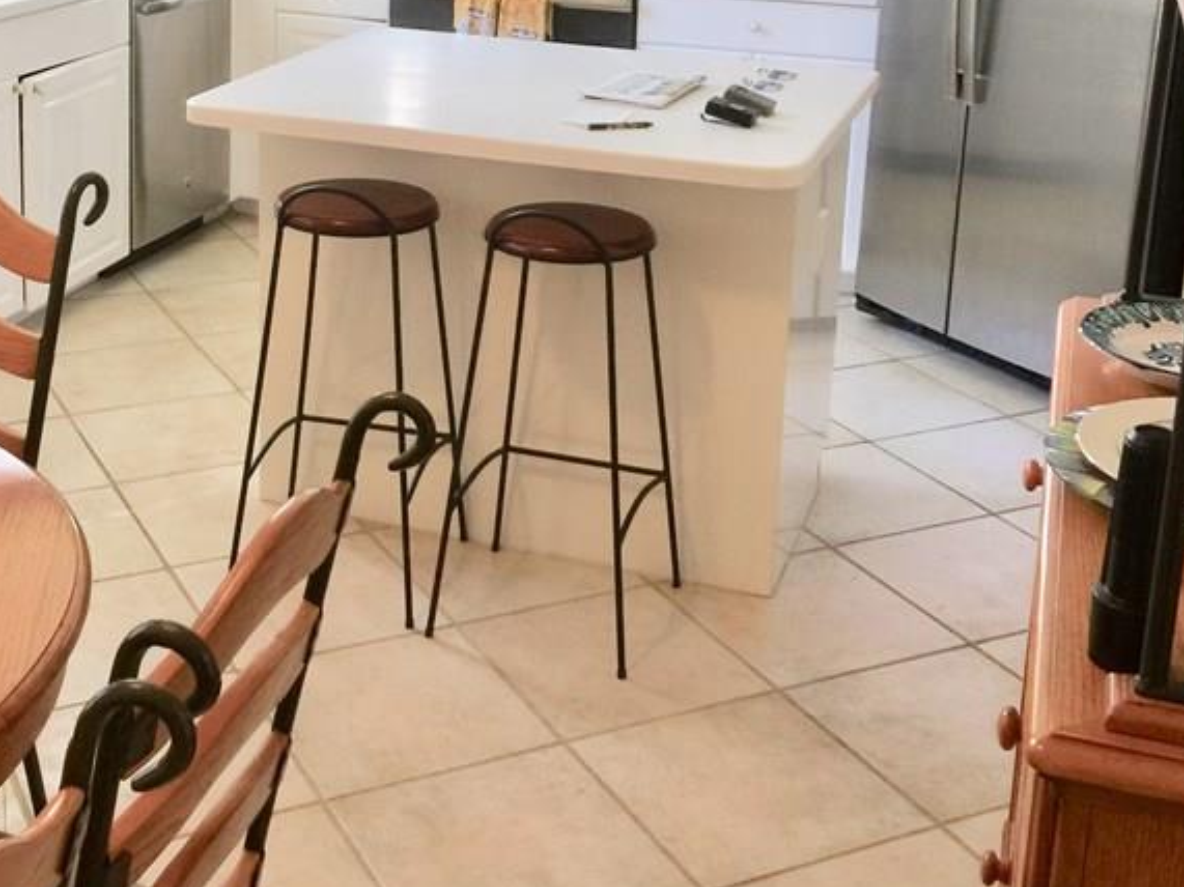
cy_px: 118
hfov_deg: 36.6
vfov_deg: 27.2
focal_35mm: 52
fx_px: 1778
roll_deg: -2.1
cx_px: 452
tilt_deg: -12.5
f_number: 2.2
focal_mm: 4.15
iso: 40
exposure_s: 1/30
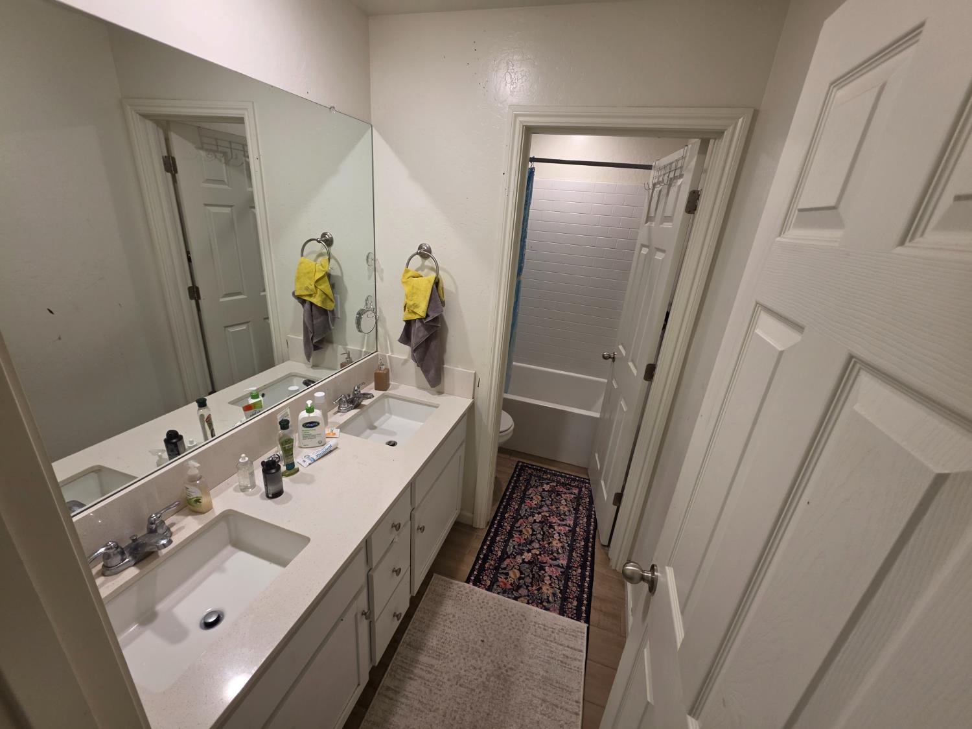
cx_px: 486
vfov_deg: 89.9
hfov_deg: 106.2
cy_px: 364
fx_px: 365
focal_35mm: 13
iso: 160
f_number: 1.9
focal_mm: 2.2
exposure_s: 1/120
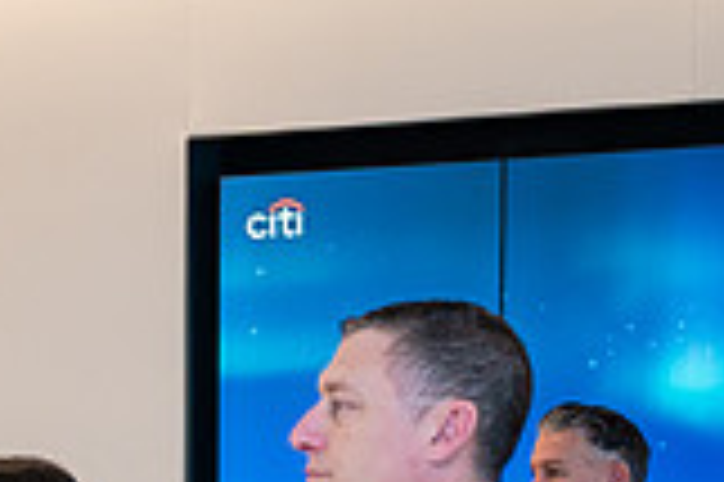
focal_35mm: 169
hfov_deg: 11.7
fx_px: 3395
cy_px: 839
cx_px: -340
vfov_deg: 7.9
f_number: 3.5
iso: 500
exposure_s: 1/200
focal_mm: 45
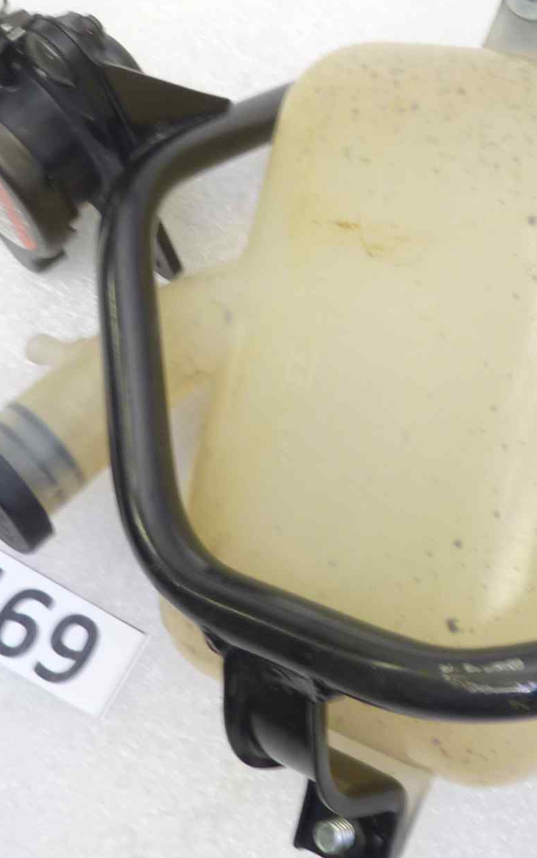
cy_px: 291
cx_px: 394
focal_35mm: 55
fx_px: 1287
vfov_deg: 36.5
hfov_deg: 23.4
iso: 80
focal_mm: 4.1
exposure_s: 1/10
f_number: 3.3
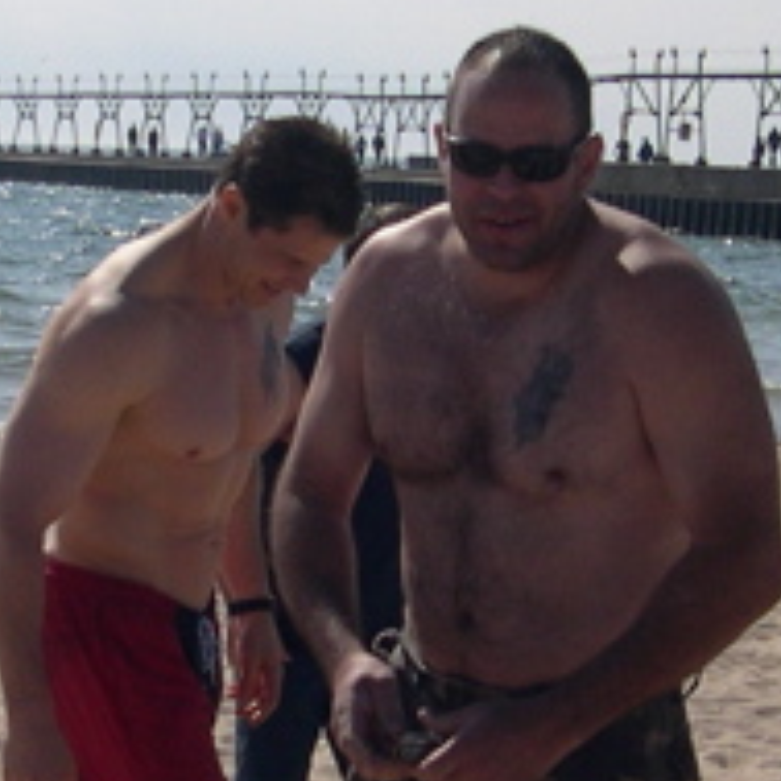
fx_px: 3625
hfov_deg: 12.3
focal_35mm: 142
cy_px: 393
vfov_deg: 12.3
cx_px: 264
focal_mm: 8
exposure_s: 1/562
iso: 100
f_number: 7.6
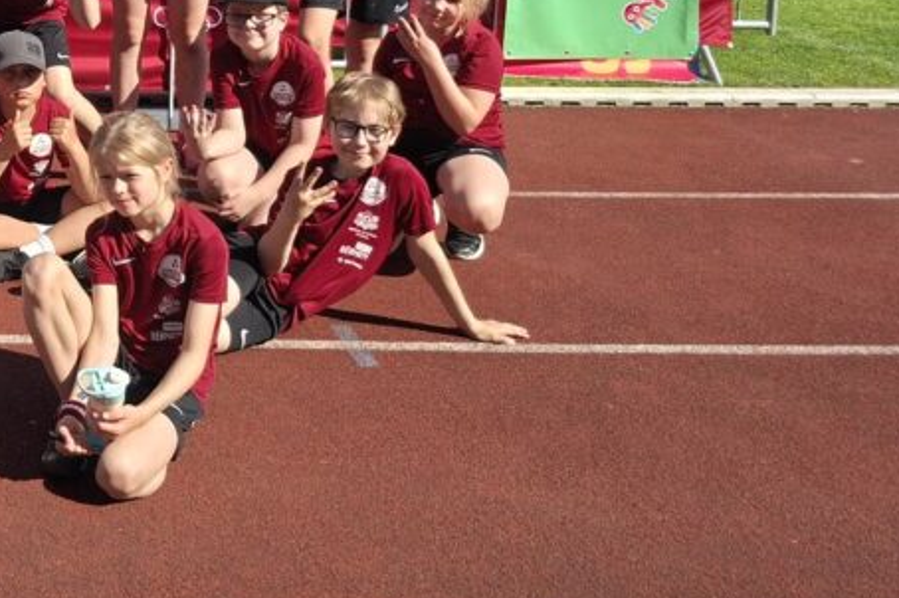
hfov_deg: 32.3
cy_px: -44
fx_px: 1347
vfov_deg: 23.6
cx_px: -103
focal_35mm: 54
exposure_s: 1/1845
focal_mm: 5.54
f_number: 1.8
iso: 50
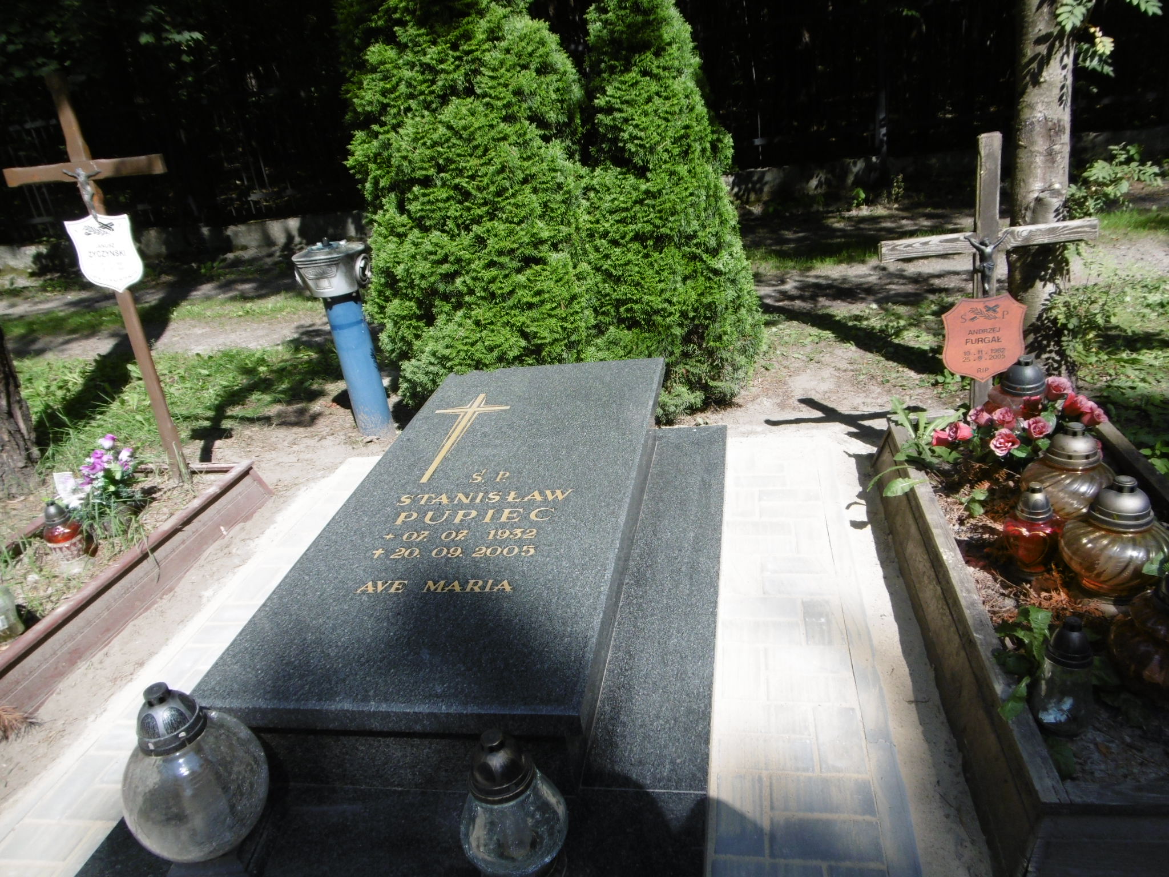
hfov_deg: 71.6
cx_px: 584
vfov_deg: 56.8
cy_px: 438
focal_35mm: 24
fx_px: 810
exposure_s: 1/640
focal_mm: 4.3
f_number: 3.1
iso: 100
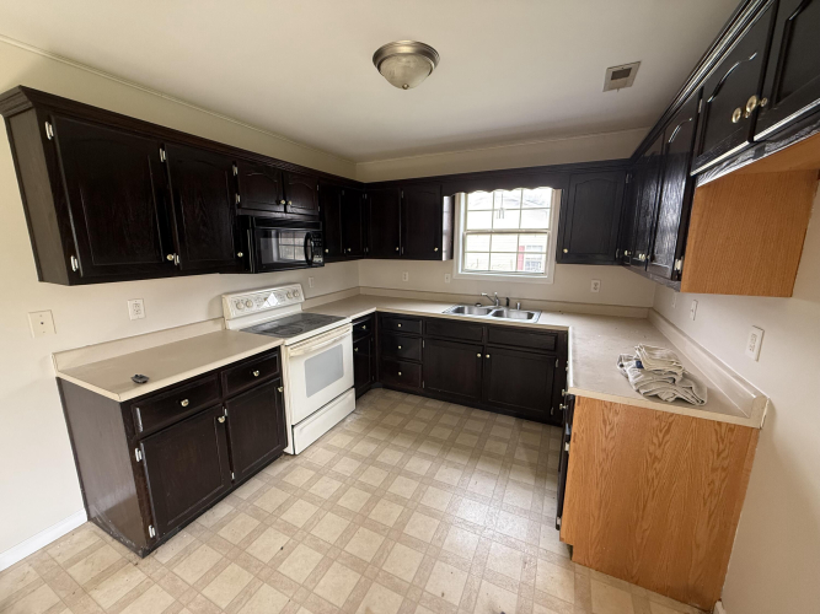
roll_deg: +0.2
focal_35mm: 14
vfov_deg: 85.7
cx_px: 410
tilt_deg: -10.2
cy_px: 307
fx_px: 332
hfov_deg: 102.1
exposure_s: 1/99
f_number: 2.2
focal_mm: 2.22
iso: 250
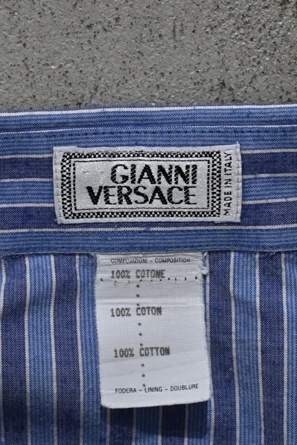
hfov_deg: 34.2
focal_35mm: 39
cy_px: 222
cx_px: 148
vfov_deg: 49.5
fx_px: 482
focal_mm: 26
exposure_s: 1/125
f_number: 5.6
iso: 1250
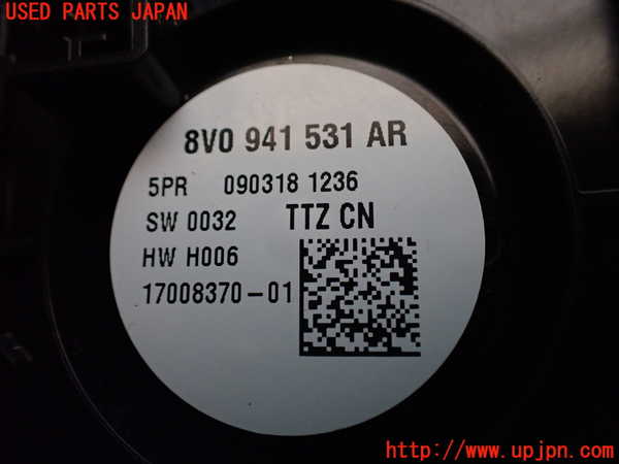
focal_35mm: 30
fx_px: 536
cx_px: 310
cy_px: 232
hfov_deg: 60.0
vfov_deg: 46.8
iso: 640
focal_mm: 5.4
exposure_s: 1/125
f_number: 2.3
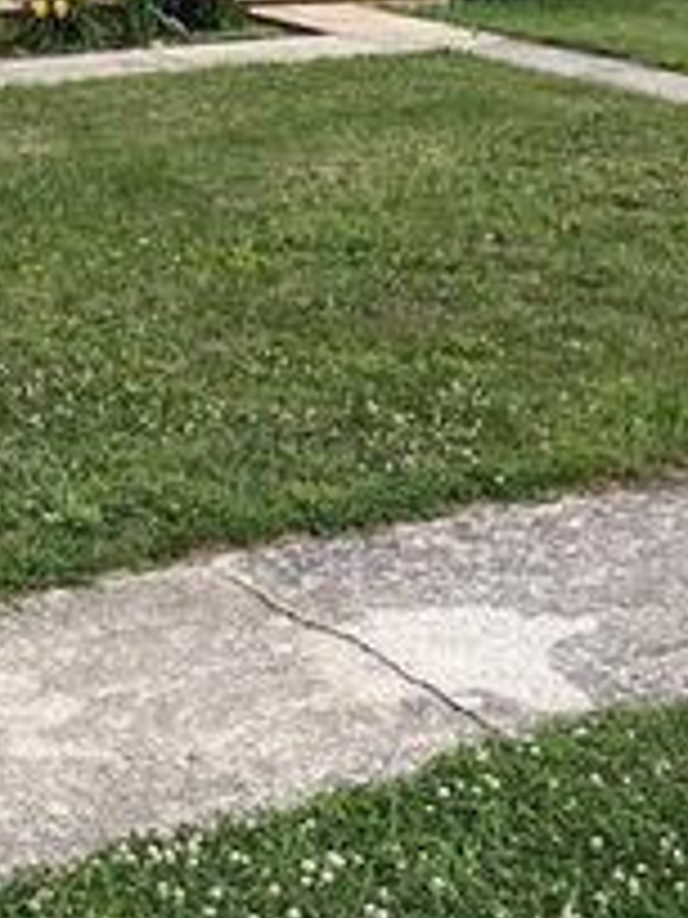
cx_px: -49
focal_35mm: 85
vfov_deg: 21.9
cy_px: -65
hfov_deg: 16.9
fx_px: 2253
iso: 50
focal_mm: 5.7
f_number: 1.5
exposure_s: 1/1779
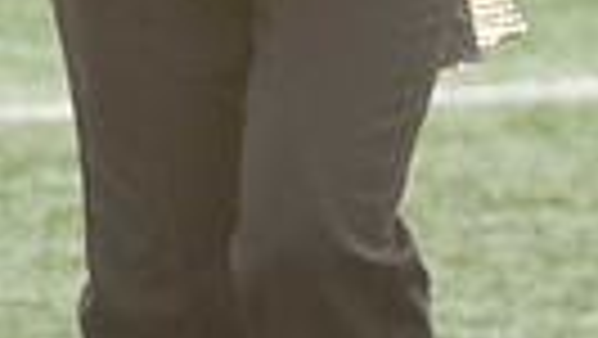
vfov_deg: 1.0
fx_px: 20213
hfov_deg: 1.7
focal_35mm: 1274
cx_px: 200
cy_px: -662
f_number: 5.6
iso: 2500
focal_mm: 240
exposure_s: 1/1600
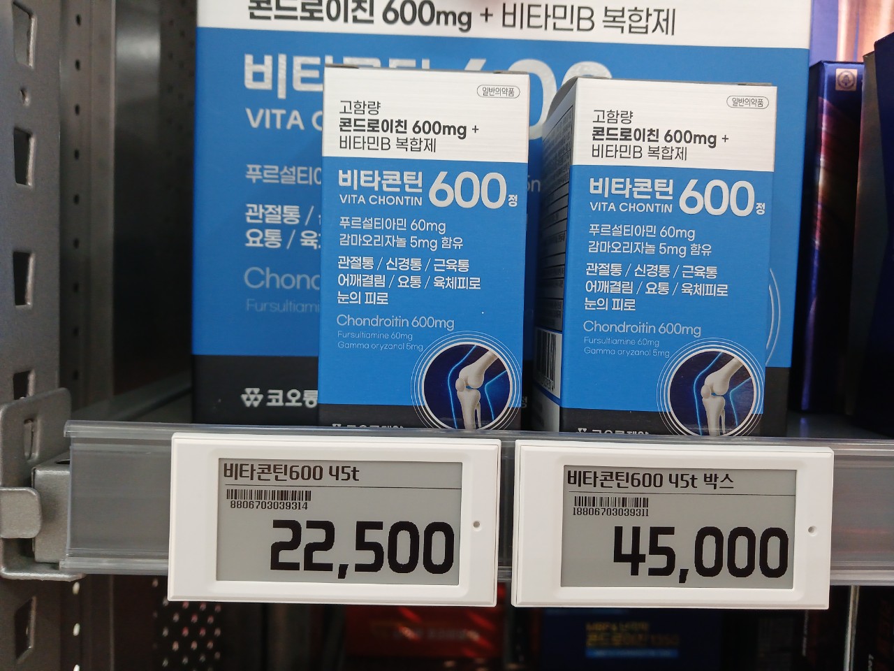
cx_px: 447
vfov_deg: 51.4
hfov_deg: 65.3
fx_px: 697
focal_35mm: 27
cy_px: 336
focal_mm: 3.98
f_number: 1.8
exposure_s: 1/60
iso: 160
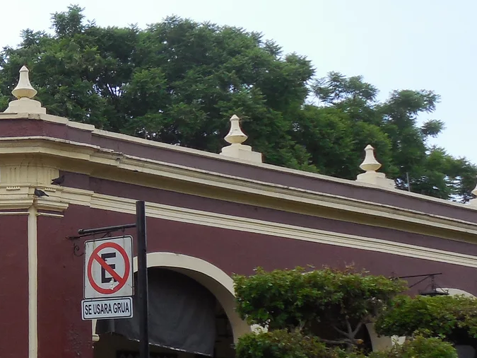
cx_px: -186
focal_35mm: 74
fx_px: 1020
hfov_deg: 22.7
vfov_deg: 19.8
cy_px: 248
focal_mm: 4.6
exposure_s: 1/640
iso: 125
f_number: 3.5
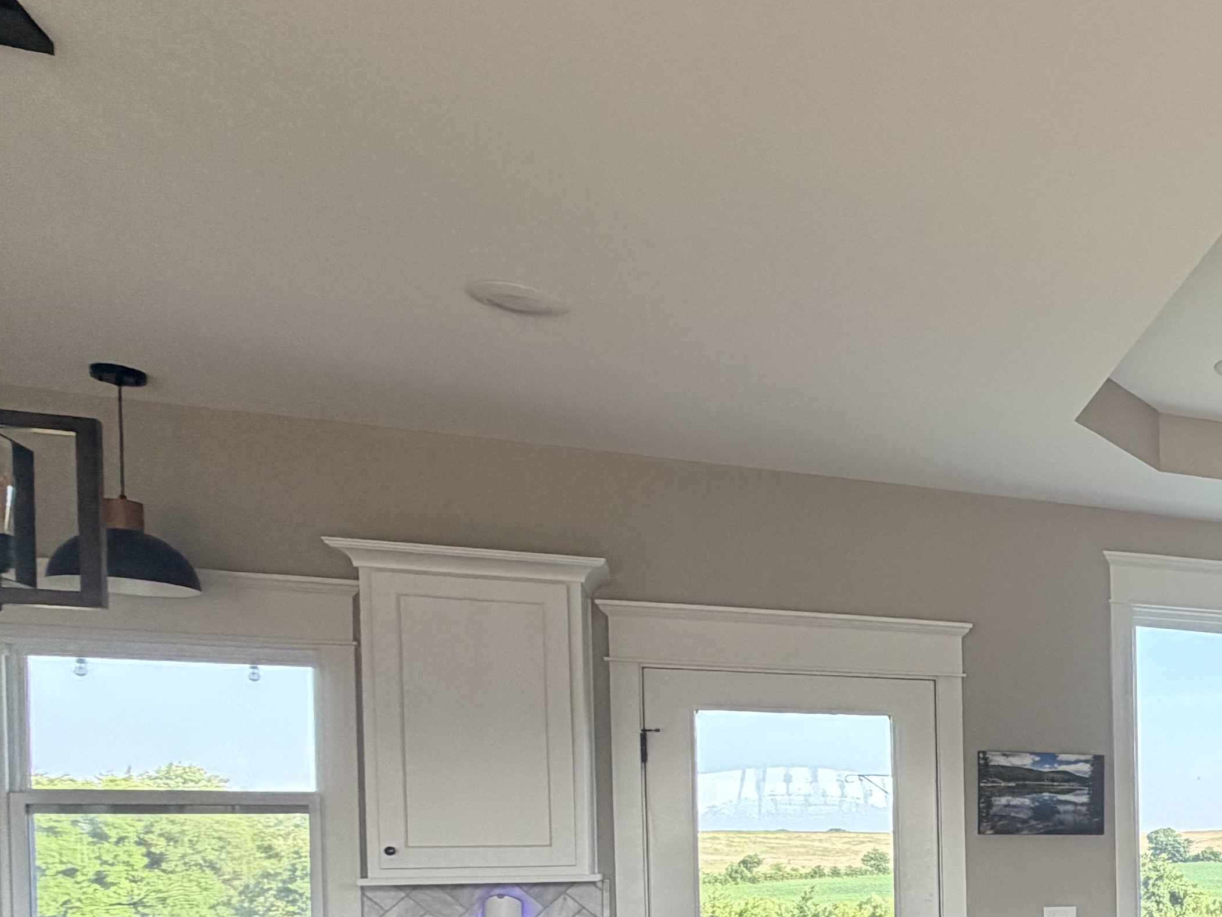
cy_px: 875
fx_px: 1341
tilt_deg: -1.1
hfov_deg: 37.6
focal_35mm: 38
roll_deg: +1.1
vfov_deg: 34.9
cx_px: 1450
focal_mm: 2.22
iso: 160
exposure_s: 1/121
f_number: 2.2
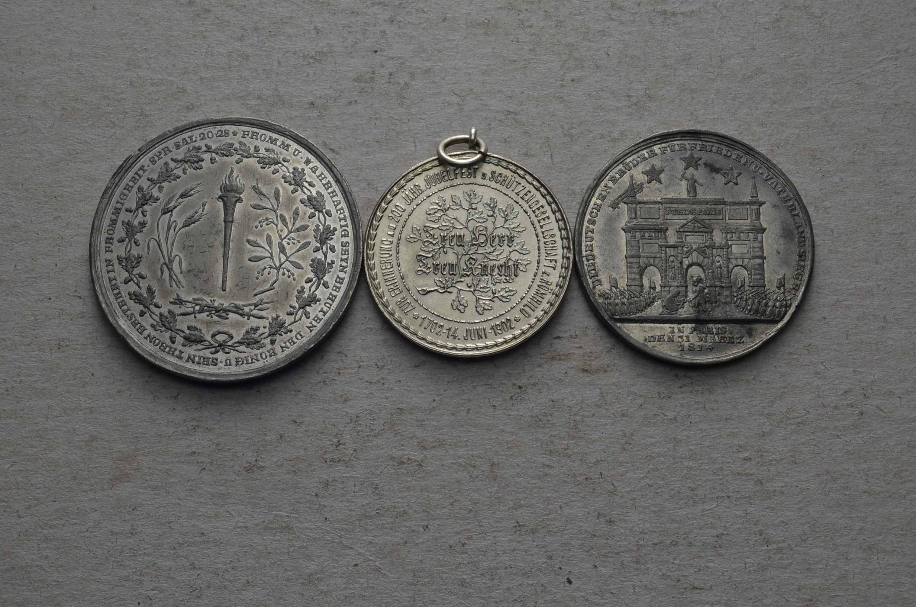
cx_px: 458
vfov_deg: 28.0
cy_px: 304
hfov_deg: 41.2
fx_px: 1219
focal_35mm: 48
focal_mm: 32
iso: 400
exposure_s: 1/250
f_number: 14
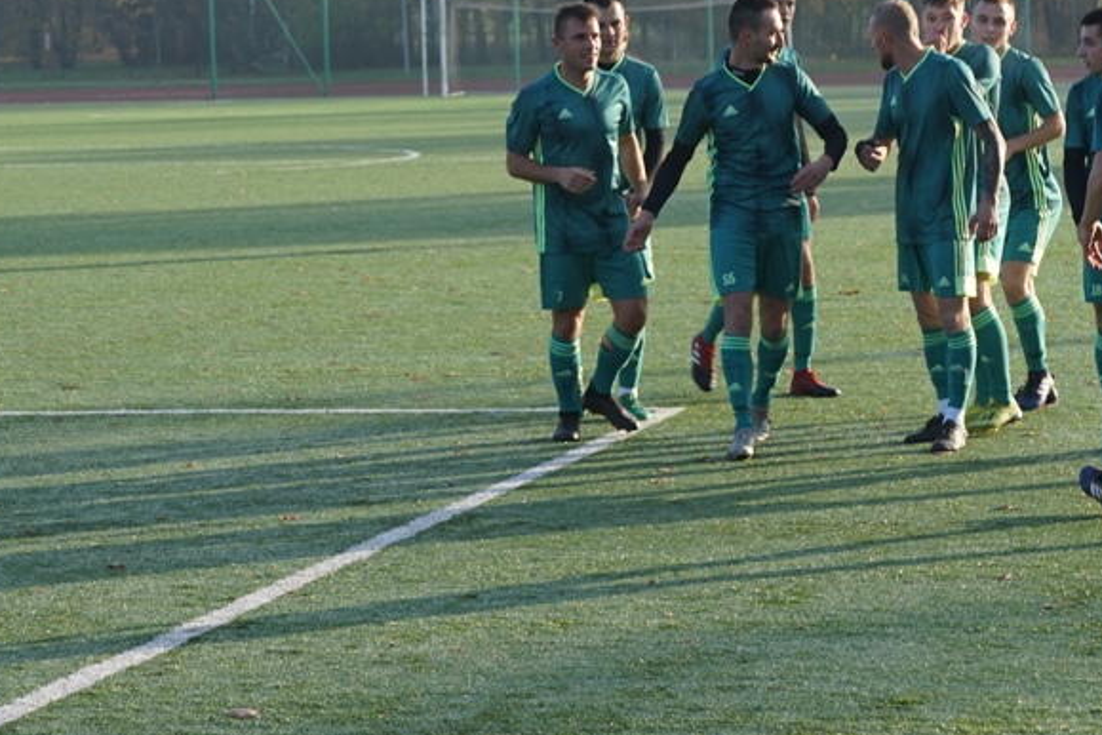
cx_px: 643
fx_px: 4438
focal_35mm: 145
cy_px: 226
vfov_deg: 9.5
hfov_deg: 14.1
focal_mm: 55
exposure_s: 1/160
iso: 100
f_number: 6.3
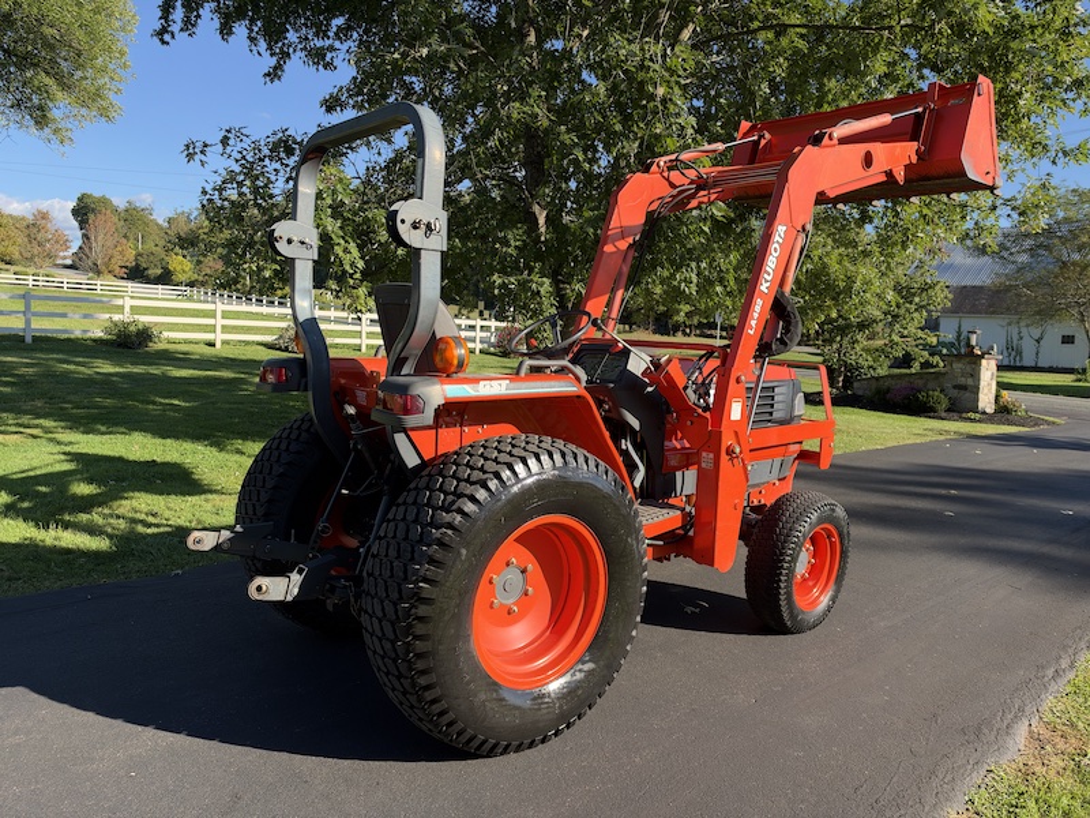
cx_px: 545
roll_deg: -2.5
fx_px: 756
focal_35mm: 24
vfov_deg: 56.8
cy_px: 409
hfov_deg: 71.6
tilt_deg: -3.5
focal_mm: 6.93
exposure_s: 1/1575
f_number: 1.8
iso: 80
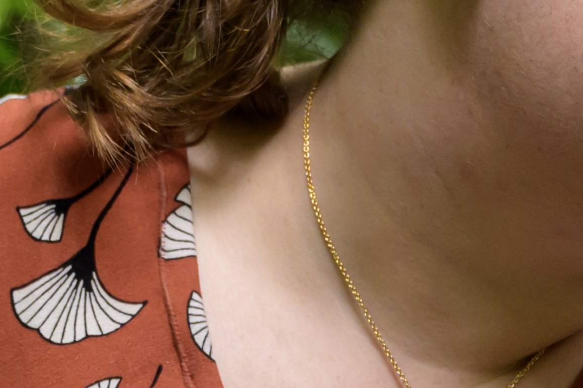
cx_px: 491
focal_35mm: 342
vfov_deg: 4.0
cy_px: 675
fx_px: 5537
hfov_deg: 6.0
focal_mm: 48
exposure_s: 1/400
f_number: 4
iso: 900
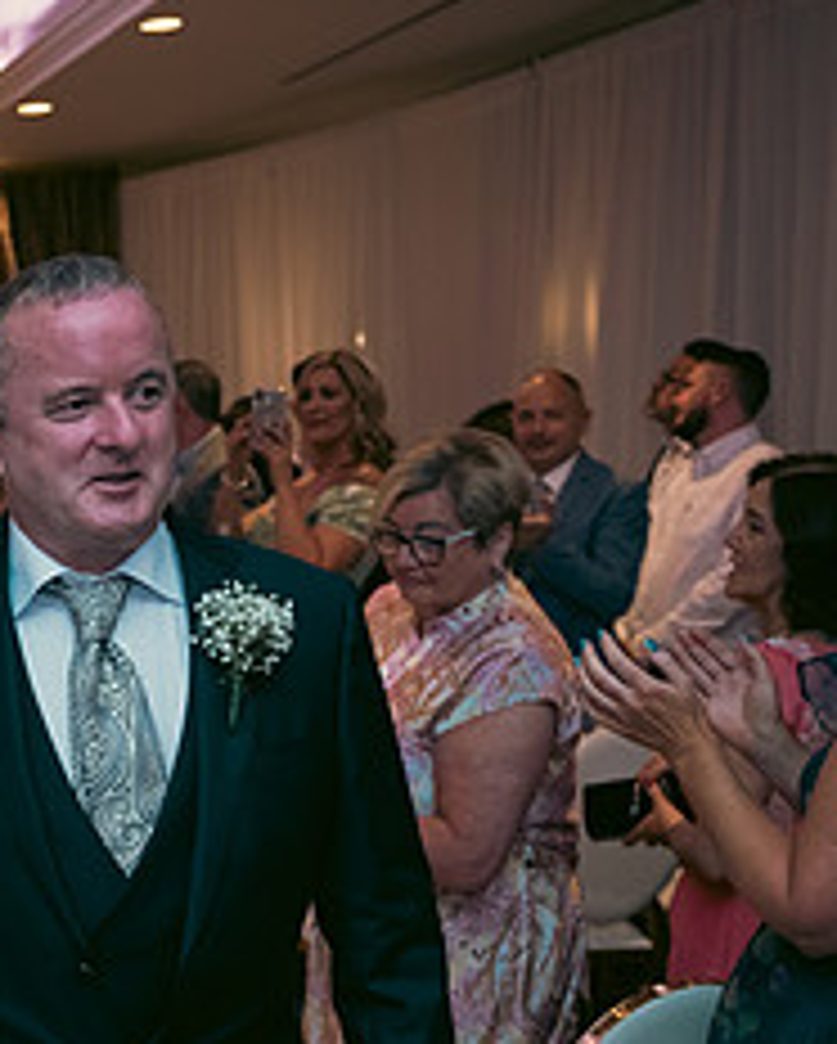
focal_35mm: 68
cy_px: 745
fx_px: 2103
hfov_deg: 20.0
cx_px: -342
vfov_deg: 27.6
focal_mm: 29
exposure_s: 1/160
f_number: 3.5
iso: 800
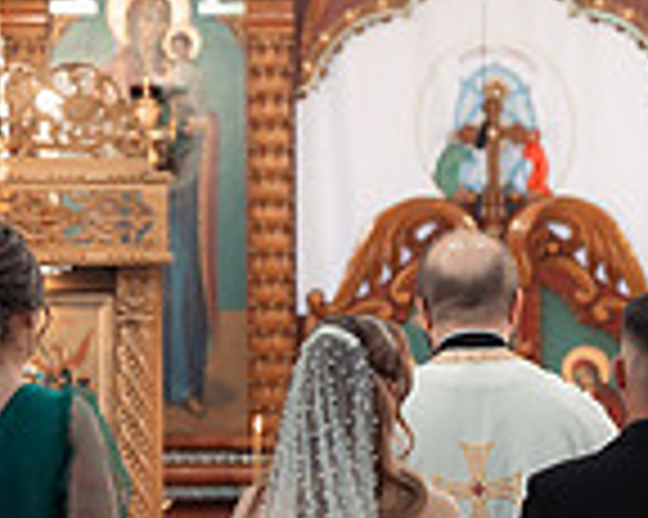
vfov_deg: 4.6
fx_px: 6382
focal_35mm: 333
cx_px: 468
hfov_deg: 5.8
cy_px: 810
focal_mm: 85
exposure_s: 1/320
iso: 1600
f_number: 2.2
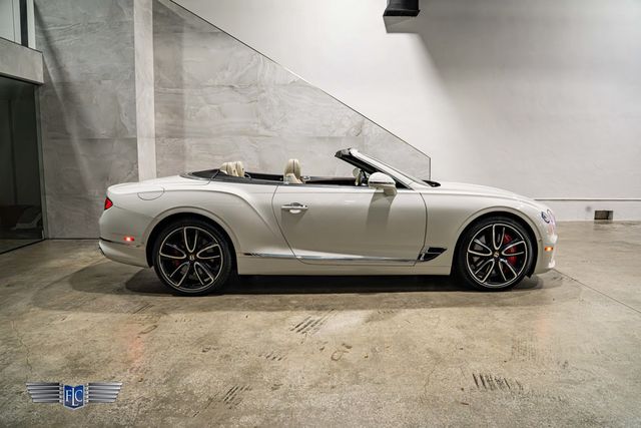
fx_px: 447
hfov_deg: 71.3
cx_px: 320
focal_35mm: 25
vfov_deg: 51.1
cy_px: 216
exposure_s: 1/125
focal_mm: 24
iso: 1250
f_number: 4
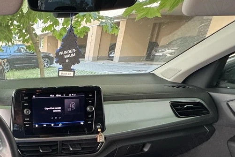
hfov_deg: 52.2
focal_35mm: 29
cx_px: 6
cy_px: 133
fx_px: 189
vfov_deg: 42.3
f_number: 2.2
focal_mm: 2.22
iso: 320
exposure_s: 1/99
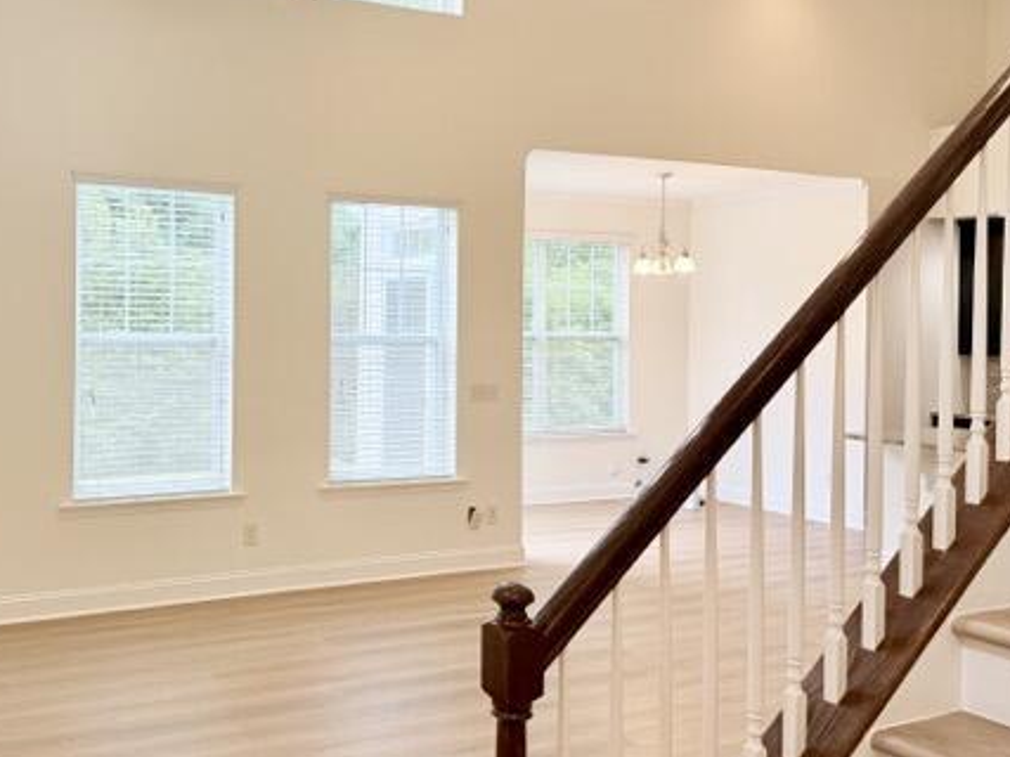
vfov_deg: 39.5
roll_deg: -1.3
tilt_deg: +0.4
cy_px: 322
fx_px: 1050
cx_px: 343
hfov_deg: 50.5
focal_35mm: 36
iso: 125
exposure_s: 1/133
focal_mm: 6.76
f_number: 1.78
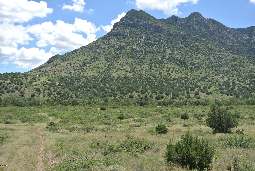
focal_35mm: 44
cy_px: 86
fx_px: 312
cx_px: 128
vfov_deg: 30.6
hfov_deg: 44.5
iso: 100
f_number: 4.5
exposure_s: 1/640
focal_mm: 16.3
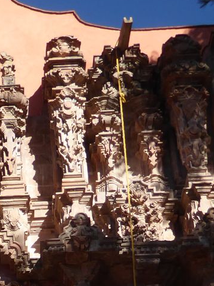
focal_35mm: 121
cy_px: 395
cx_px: -58
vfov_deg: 15.3
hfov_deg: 11.9
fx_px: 997
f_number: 3.7
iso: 80
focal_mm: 6.3
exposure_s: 1/500
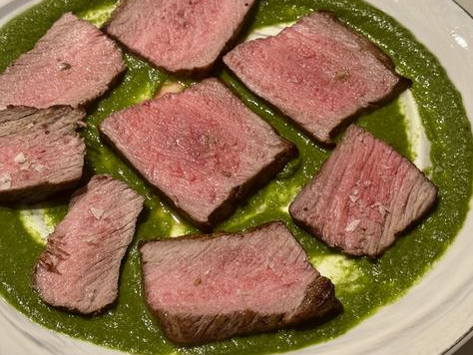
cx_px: 208
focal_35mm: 81
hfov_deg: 24.1
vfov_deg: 18.2
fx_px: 1107
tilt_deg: -50.9
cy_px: 190
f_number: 1.78
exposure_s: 1/50
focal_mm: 6.76
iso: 64
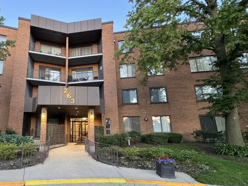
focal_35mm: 20
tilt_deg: +10.6
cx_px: 74
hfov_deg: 77.9
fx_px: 143
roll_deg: -0.3
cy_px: 107
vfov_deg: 65.6
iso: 500
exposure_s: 1/60
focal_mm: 2.22
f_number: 2.2
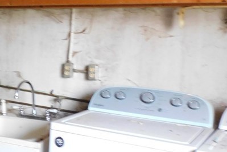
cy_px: 66
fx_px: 404
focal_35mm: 64
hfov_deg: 27.2
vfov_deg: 21.2
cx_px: -55
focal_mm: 4.3
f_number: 3.3
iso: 360
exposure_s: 1/30
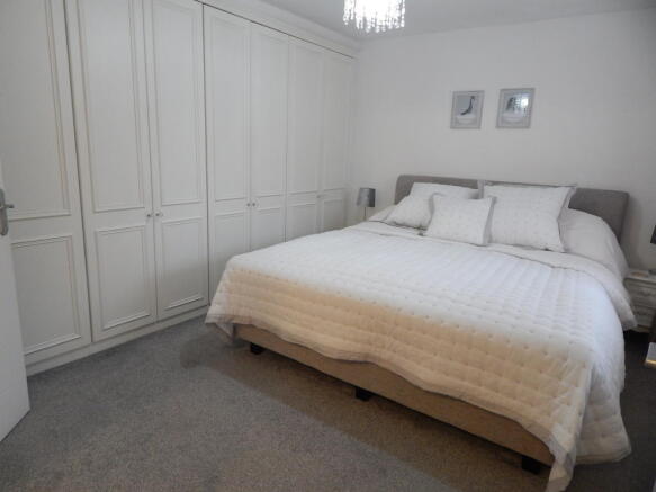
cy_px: 246
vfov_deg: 58.9
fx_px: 436
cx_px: 328
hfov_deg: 73.9
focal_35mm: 23
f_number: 3
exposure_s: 1/30
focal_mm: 4
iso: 400
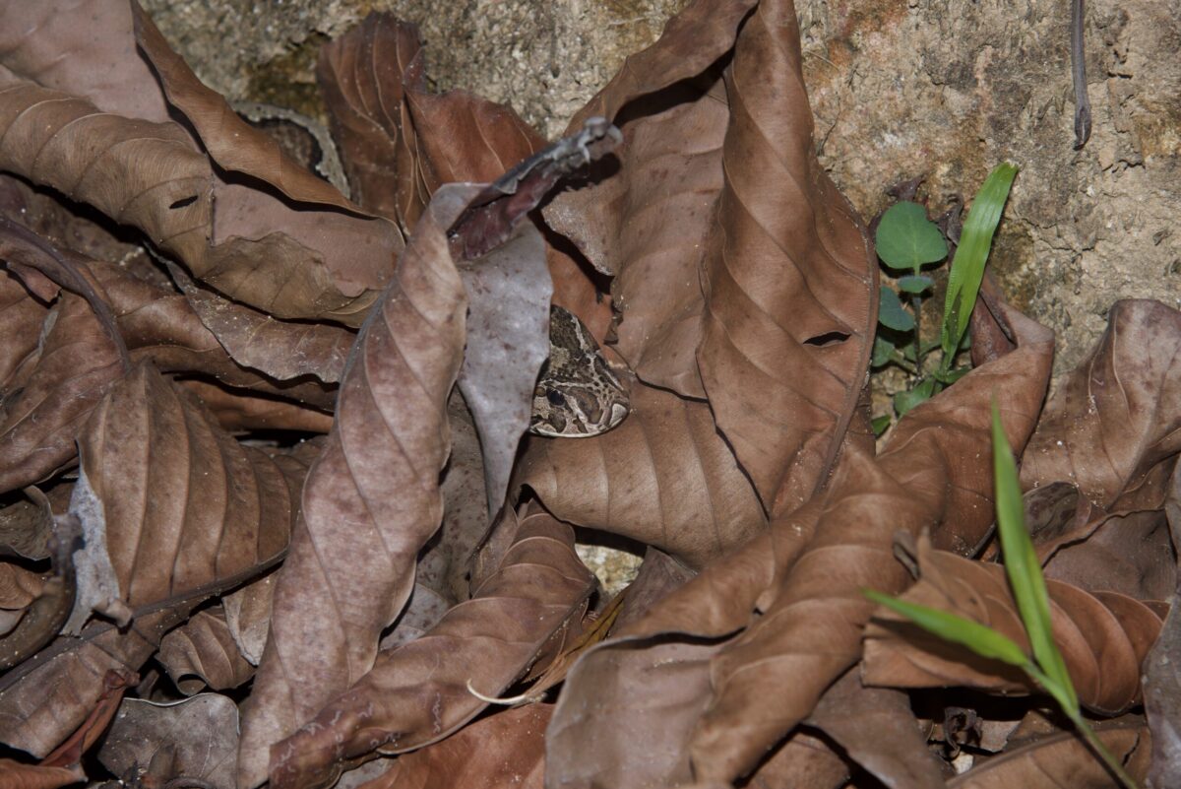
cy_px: 394
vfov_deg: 11.4
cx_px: 590
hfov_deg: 17.1
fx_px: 3938
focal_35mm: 120
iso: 100
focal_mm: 120
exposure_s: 1/30
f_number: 8
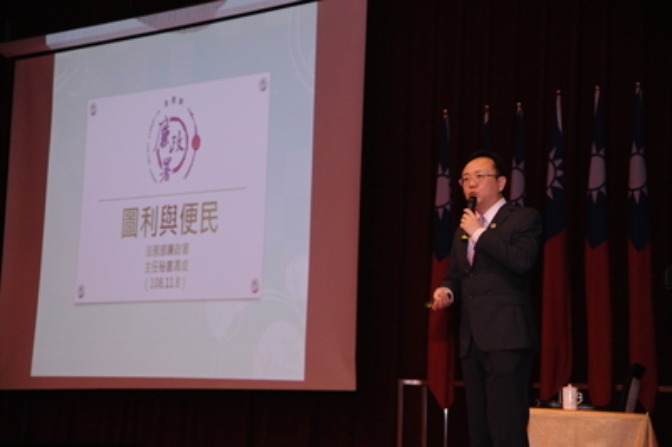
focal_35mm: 70
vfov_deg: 19.4
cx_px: 336
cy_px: 224
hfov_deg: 28.9
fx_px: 1306
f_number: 4.5
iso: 2800
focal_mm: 70
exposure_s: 1/125
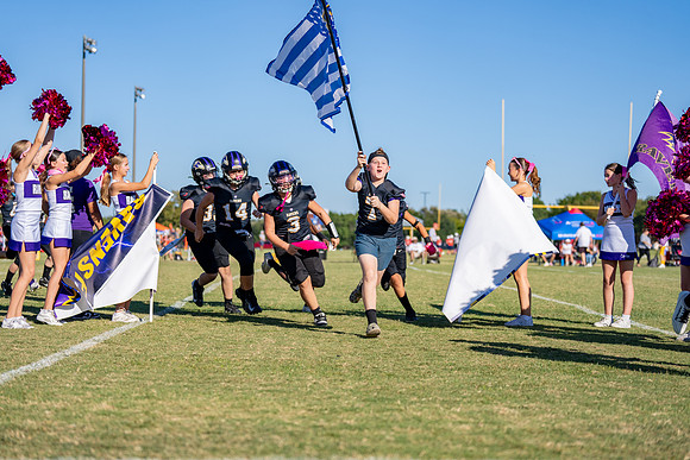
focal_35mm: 72
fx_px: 1373
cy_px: 231
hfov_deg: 28.2
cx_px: 343
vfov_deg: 19.0
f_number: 2.8
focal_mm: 70
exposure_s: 1/3200
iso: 160
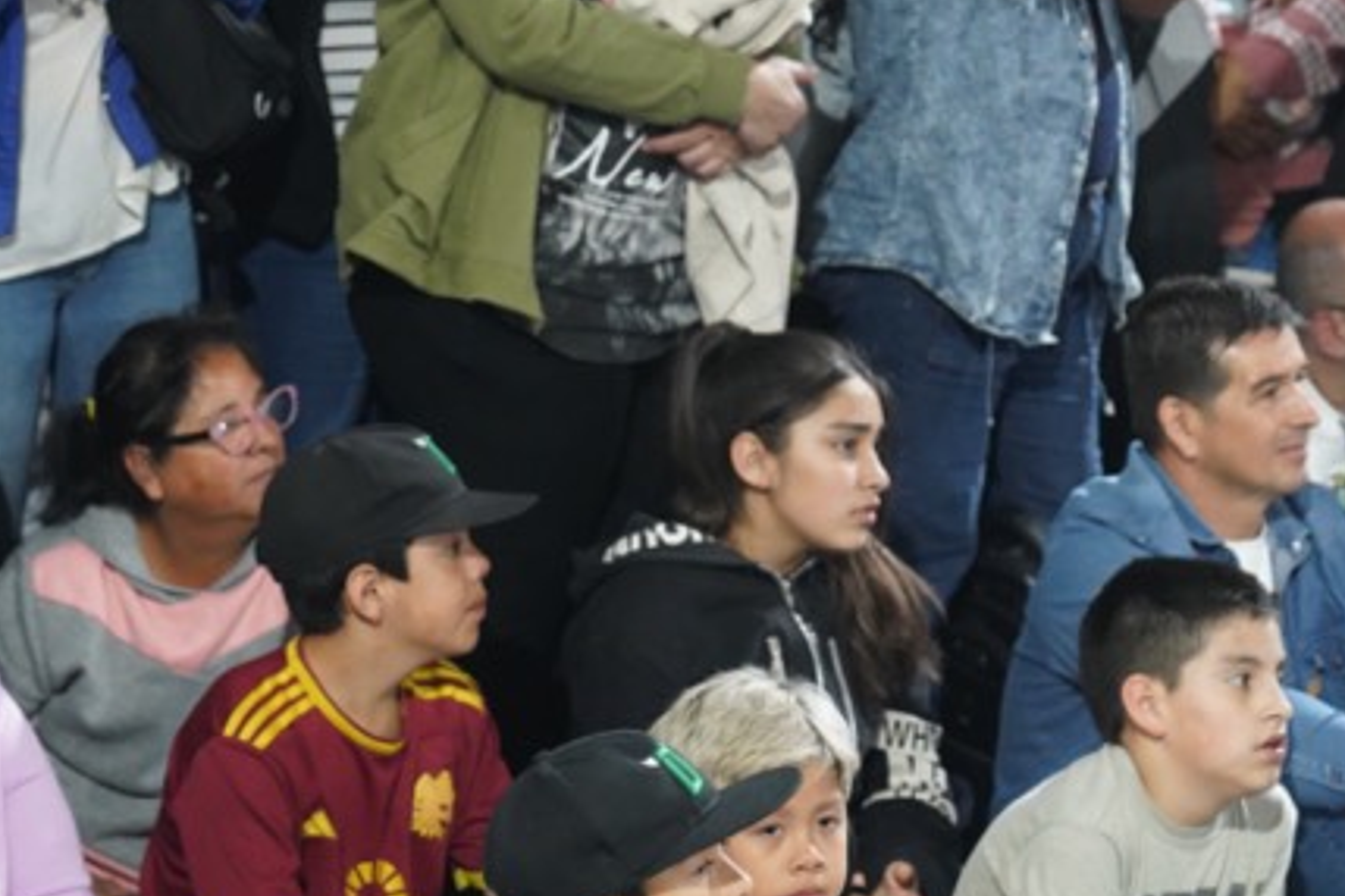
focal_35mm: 132
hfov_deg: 15.5
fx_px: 4931
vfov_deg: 10.4
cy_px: 486
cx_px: 727
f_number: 2.8
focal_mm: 59
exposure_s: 1/160
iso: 3200
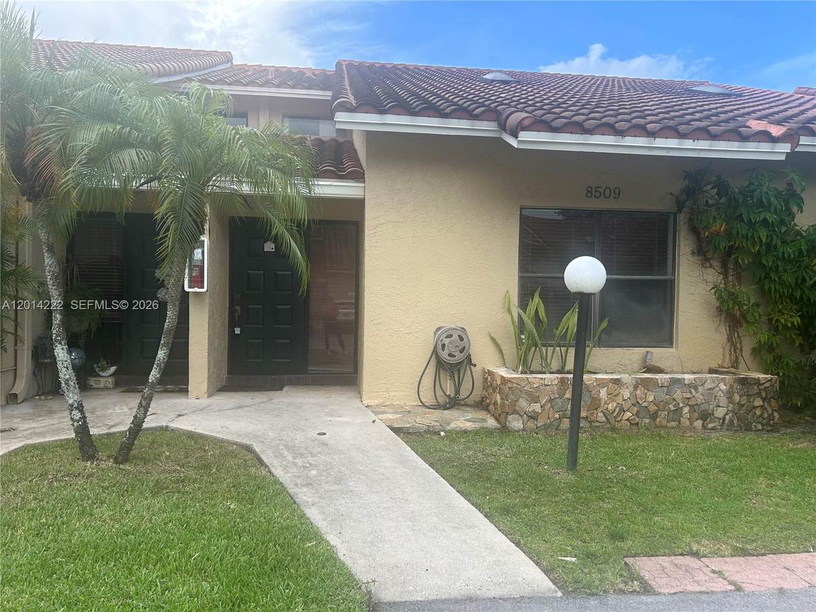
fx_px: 613
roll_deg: +0.0
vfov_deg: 53.1
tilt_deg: -1.5
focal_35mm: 26
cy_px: 306
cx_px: 408
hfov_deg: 67.3
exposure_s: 1/859
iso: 50
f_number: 1.5
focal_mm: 5.7
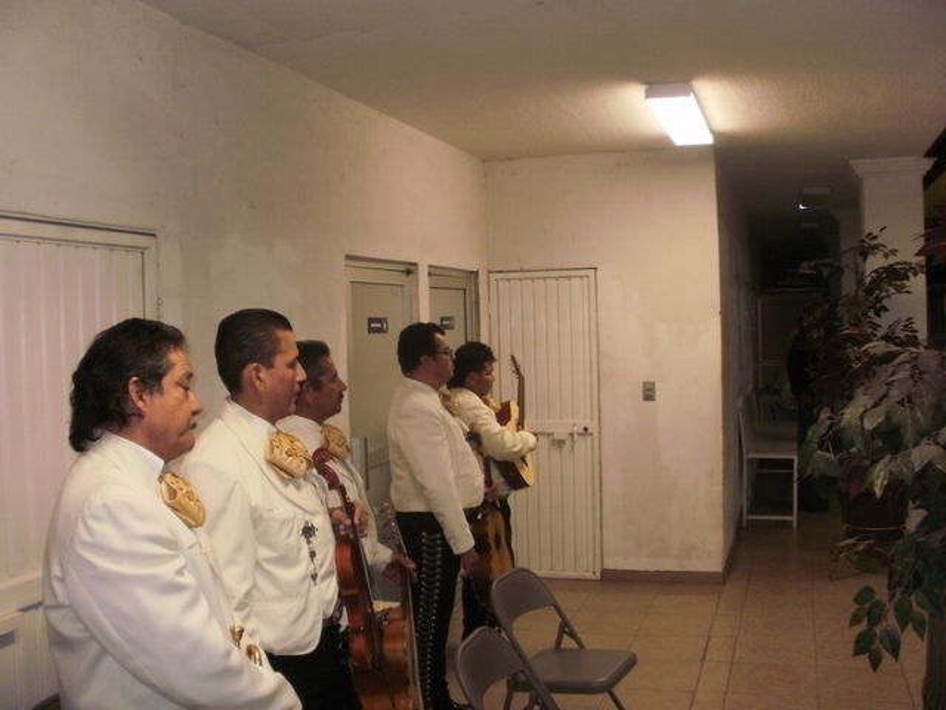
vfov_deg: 39.7
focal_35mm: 36
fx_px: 984
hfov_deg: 51.4
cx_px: 473
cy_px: 355
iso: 125
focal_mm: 6.3
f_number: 3.5
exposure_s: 1/30
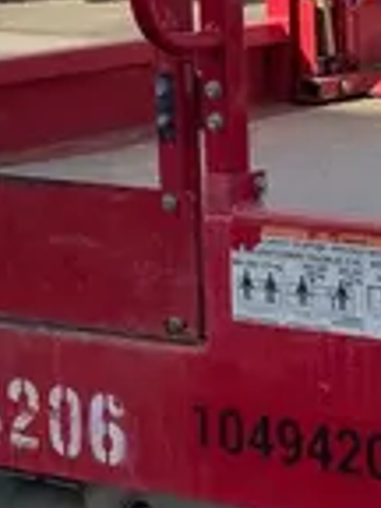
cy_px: 228
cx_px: 610
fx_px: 1937
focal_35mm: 132
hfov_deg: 10.7
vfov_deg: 14.9
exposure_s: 1/1163
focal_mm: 4.25
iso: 25
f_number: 1.8
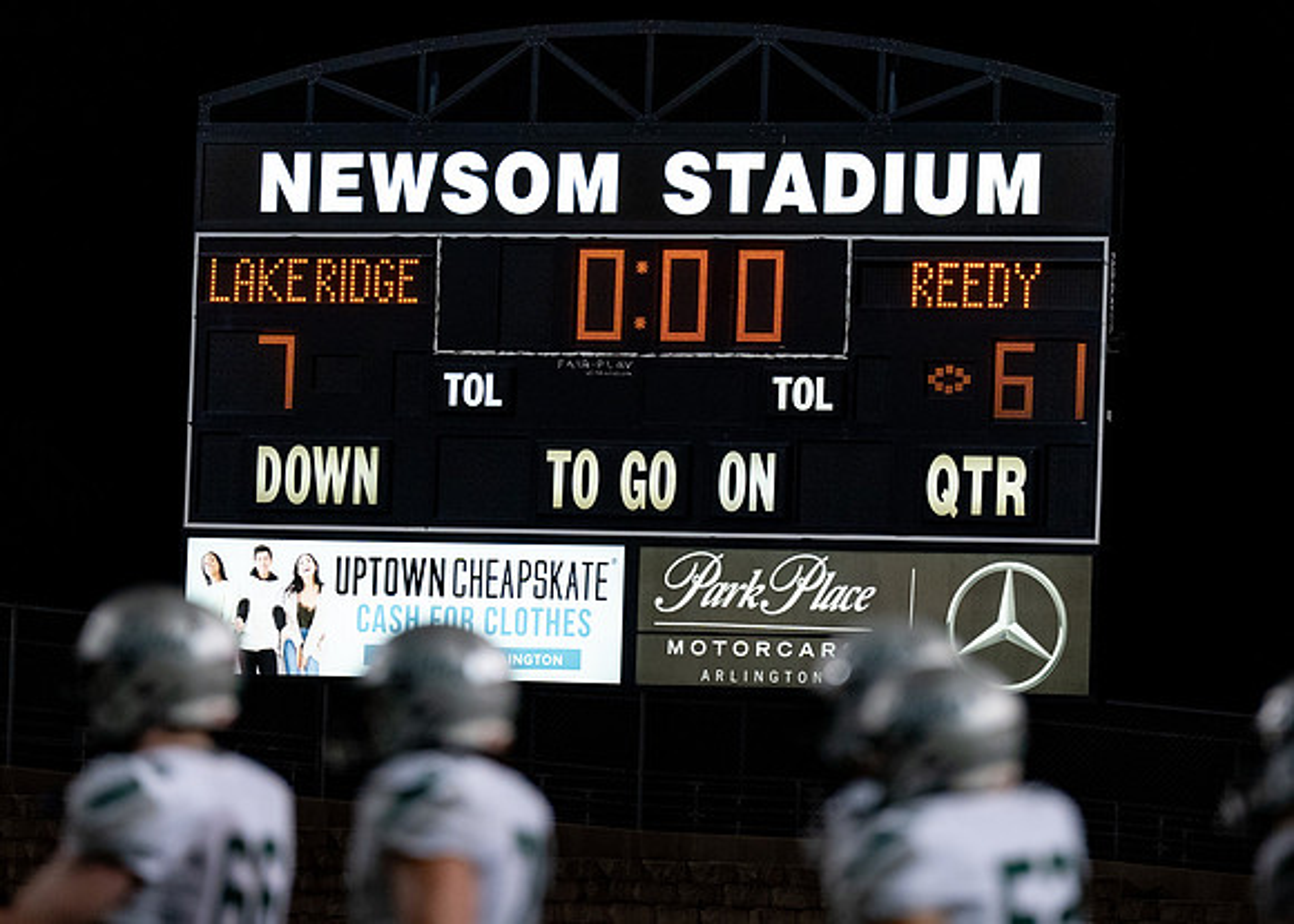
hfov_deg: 6.4
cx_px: 820
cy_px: 371
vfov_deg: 4.6
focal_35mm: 314
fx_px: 11524
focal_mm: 200
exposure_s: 1/1000
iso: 2500
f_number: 2.8
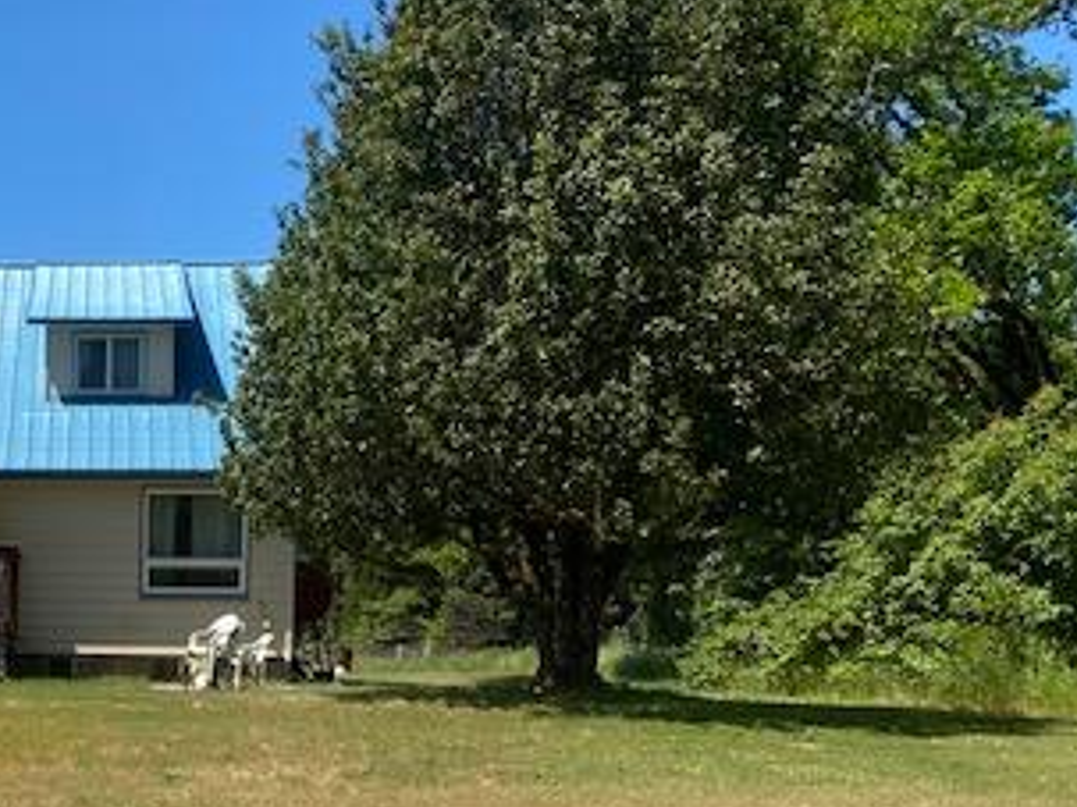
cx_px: -36
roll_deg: -0.2
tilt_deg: -4.2
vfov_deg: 25.8
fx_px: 1711
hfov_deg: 31.8
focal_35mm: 55
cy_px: 715
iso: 32
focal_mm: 4.25
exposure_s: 1/2033
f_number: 1.8
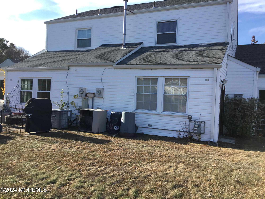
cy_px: 100
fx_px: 237
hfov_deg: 58.4
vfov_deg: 45.4
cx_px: 132
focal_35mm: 31
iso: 25
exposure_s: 1/525
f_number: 2.4
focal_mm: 3.3
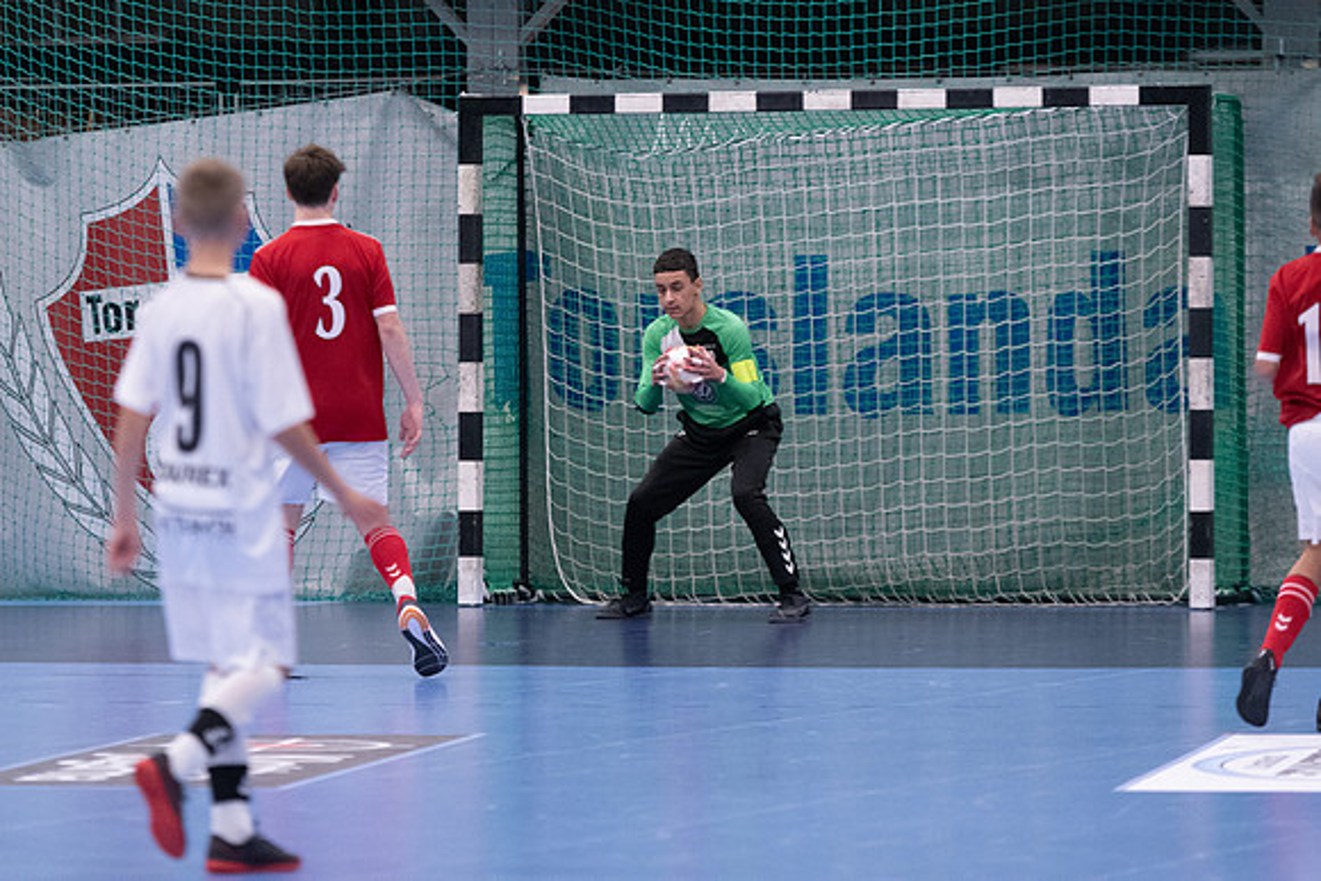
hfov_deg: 8.6
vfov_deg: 5.7
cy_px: 440
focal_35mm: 240
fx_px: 8808
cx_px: 660
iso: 6400
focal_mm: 160
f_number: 3.2
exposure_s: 1/400
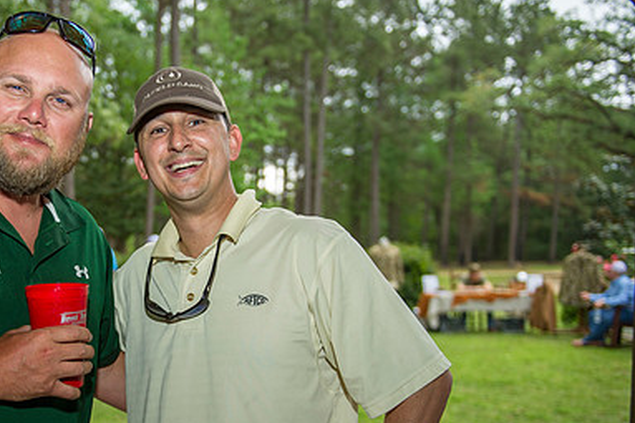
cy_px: 274
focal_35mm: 47
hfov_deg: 40.8
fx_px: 829
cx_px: 162
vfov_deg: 28.5
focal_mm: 31
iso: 200
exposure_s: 1/100
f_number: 2.8
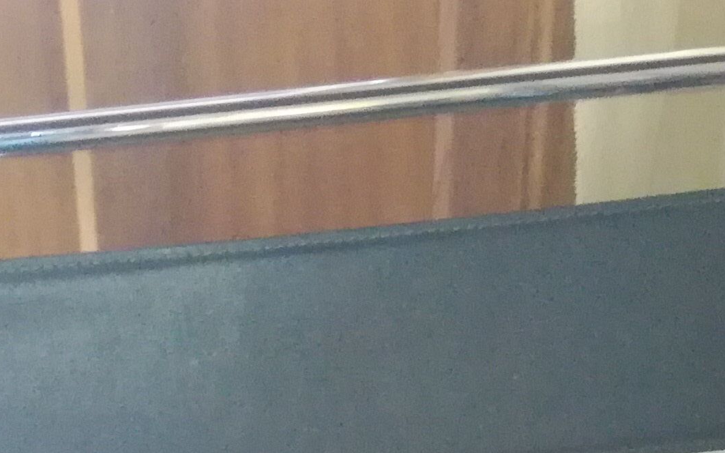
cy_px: 1032
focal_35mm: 112
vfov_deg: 10.3
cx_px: 171
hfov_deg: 18.5
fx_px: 2213
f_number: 2
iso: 640
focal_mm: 3.79
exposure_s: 1/16.7
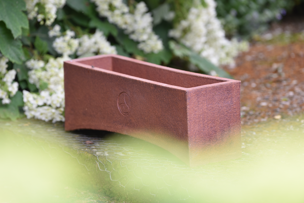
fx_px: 1689
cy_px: 102
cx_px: 152
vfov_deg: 6.9
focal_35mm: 200
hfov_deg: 10.3
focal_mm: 200
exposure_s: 1/250
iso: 400
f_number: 4
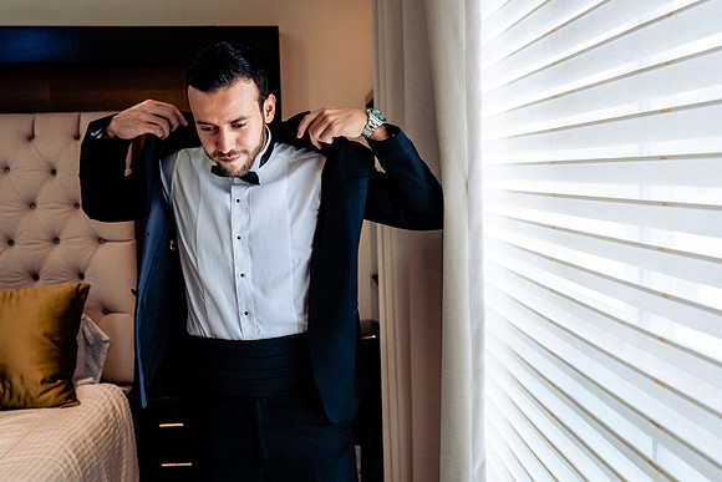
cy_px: 232
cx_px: 414
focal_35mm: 41
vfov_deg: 33.0
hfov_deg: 47.8
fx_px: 813
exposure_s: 1/250
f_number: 4
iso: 1600
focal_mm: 35
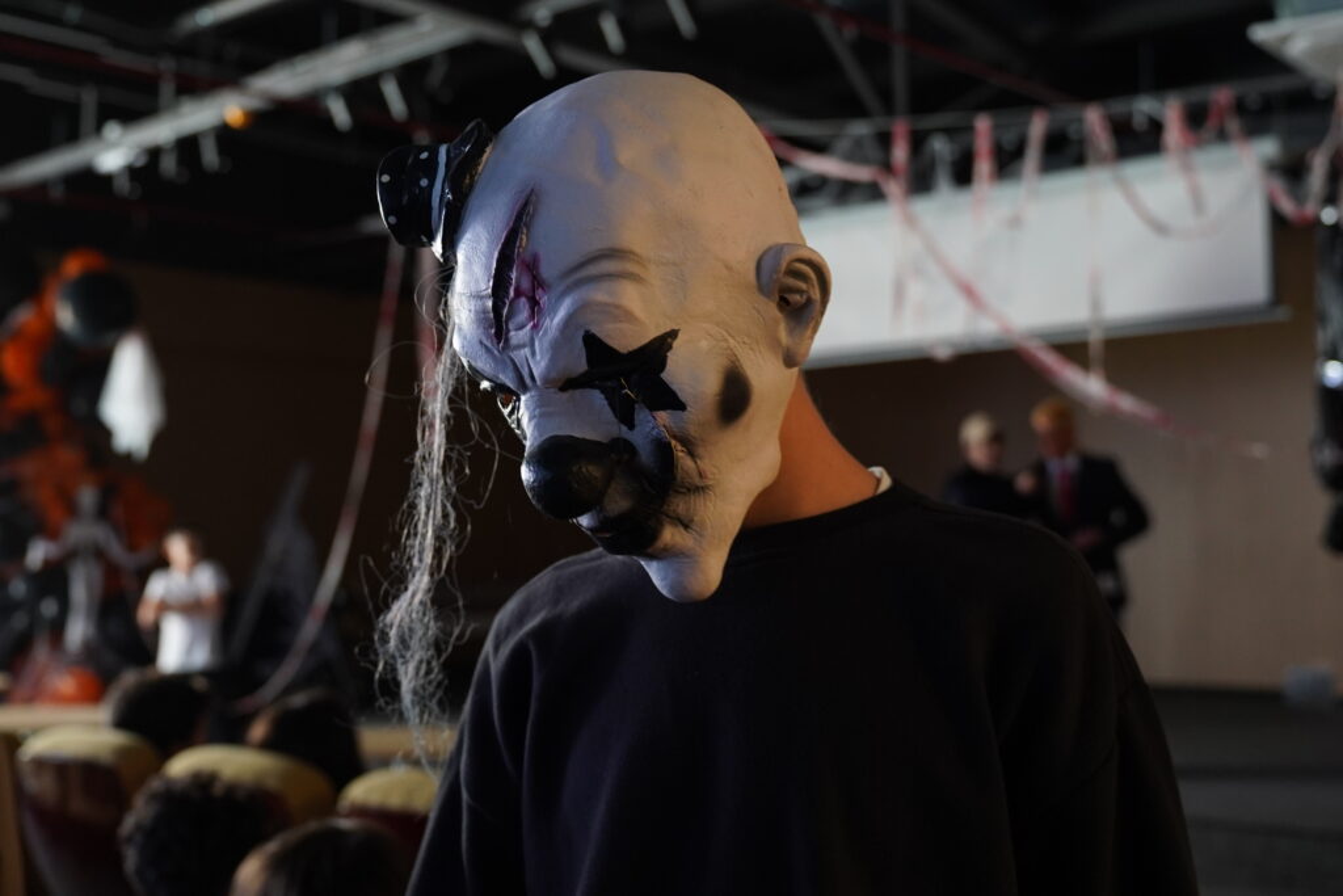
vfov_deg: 31.9
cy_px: 448
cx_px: 672
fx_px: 1567
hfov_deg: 46.4
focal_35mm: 42
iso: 1600
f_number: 2.8
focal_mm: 28
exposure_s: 1/125
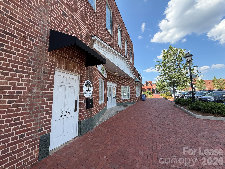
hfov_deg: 102.1
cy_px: 84
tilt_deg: +6.4
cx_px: 112
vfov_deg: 85.7
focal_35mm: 14
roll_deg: +1.3
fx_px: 91
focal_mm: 2.22
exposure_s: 1/574
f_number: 2.2
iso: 40
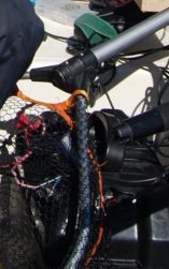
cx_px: -192
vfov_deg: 10.3
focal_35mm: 190
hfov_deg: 6.7
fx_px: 1399
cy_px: -238
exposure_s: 1/250
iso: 200
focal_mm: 26
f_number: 8
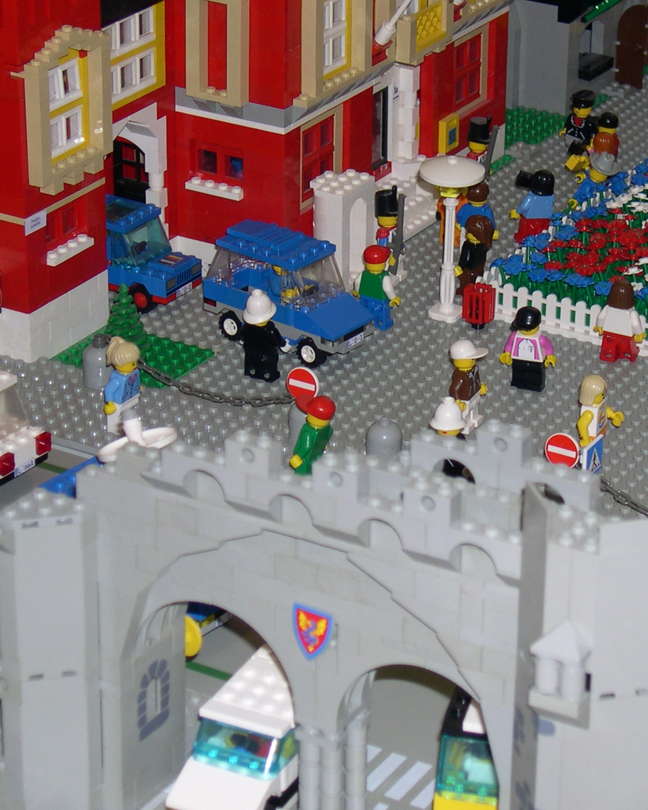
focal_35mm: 105
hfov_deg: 14.7
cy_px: 369
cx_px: 406
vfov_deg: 18.3
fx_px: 2517
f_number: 3.7
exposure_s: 1/60
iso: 100
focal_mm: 14.2
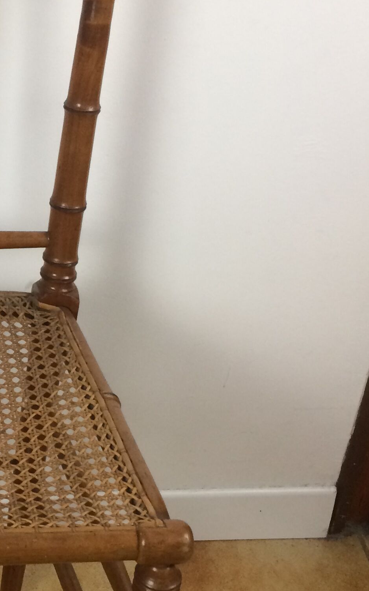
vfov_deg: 30.5
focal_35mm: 67
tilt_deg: -39.1
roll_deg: +1.4
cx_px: -48
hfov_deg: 18.6
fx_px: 1078
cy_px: 365
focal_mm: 4.15
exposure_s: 1/33
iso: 80
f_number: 2.2
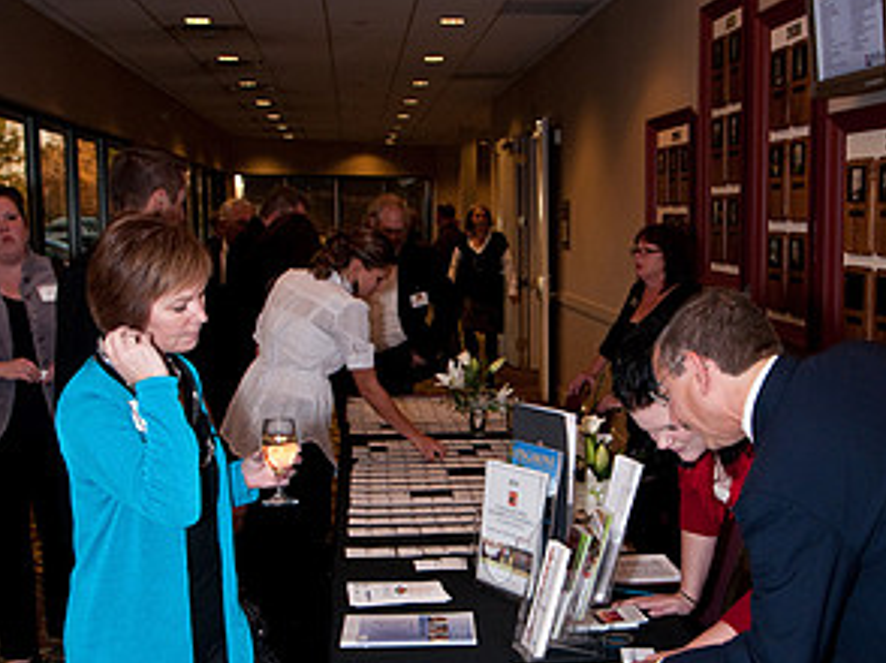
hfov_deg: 36.2
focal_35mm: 53
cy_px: 335
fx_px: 1355
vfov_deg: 27.5
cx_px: 448
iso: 640
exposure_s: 1/60
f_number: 6.3
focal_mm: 24
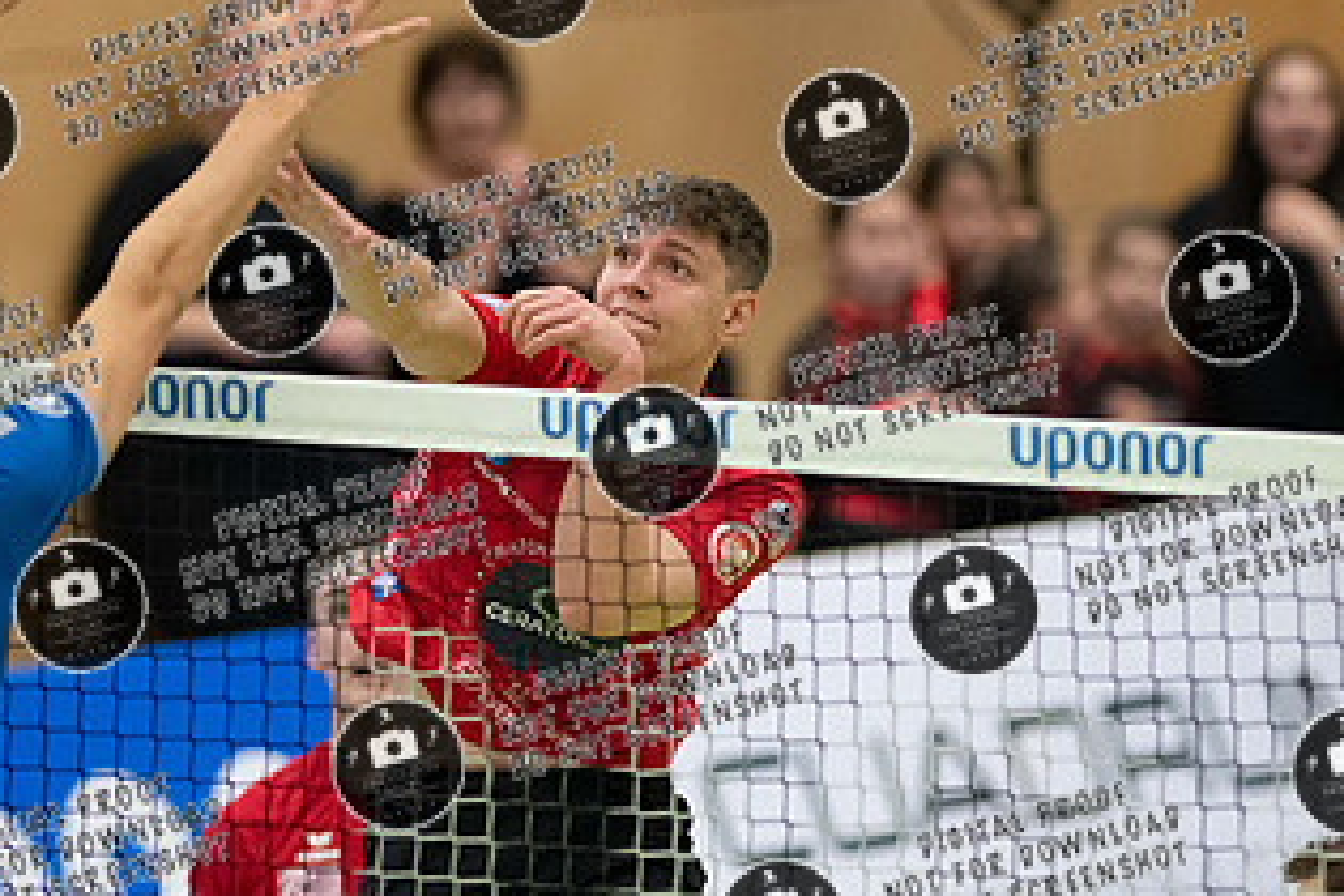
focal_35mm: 702
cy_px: 279
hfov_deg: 2.9
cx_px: 600
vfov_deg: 2.0
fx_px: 26206
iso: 2800
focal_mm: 300
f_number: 3.2
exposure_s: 1/1000
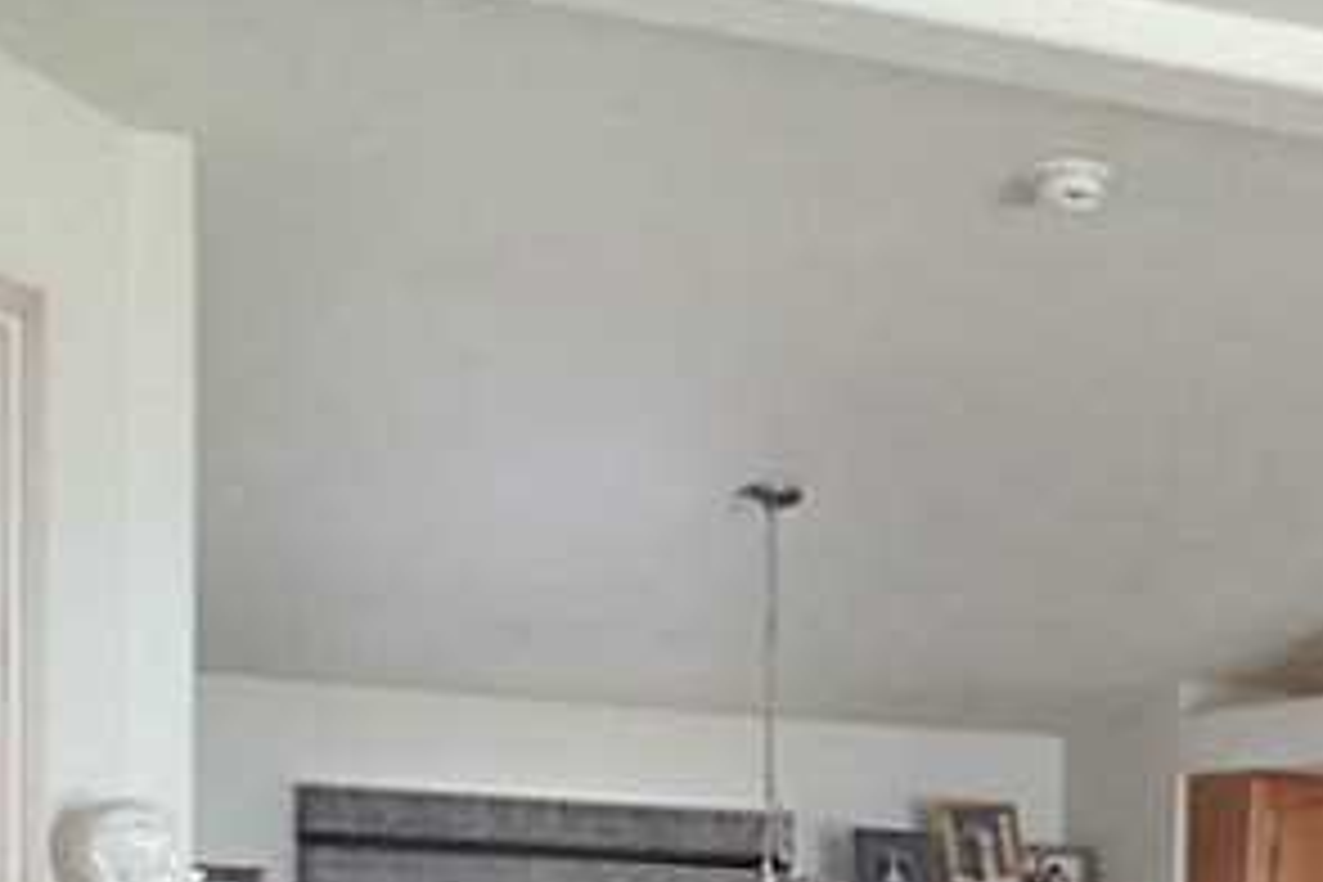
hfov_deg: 20.3
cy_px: 1224
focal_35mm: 99
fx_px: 3638
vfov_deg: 13.2
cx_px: 1143
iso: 50
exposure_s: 1/30
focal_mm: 4.28
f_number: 2.4
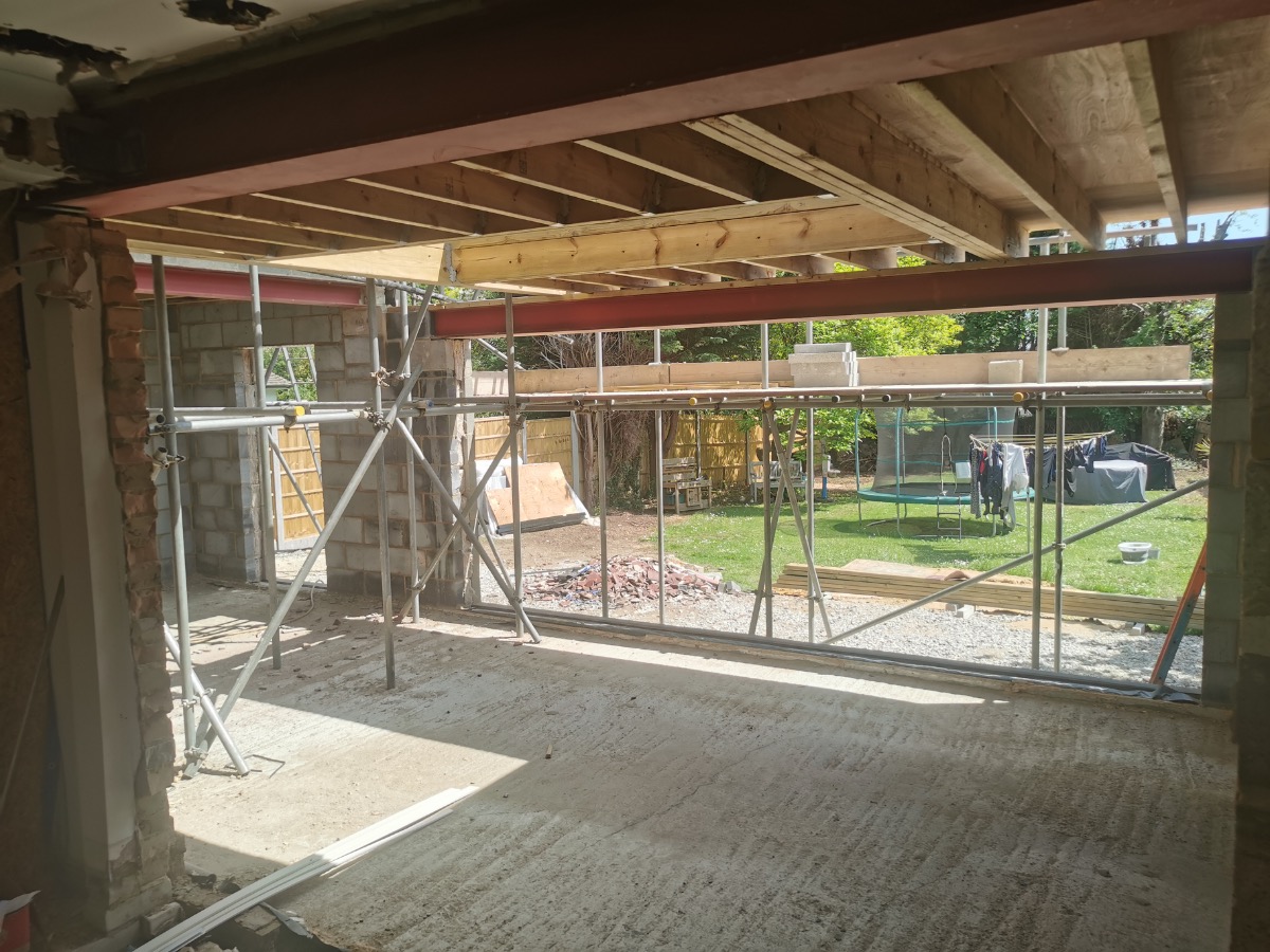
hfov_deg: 65.3
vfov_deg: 51.4
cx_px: 635
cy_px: 476
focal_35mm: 27
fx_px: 991
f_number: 1.8
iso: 50
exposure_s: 1/1553
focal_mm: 5.58
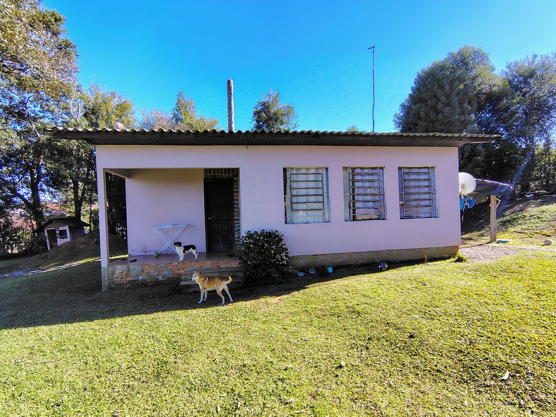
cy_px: 208
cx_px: 278
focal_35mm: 16
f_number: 2.2
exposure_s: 1/266
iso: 100
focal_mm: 2.13
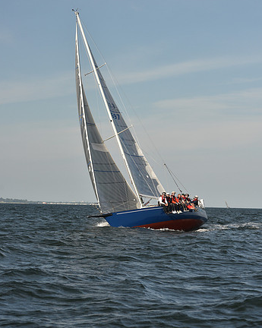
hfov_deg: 13.3
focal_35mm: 116
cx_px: 126
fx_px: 1126
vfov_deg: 16.6
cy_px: 118
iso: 250
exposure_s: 1/640
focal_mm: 92
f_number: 5.6
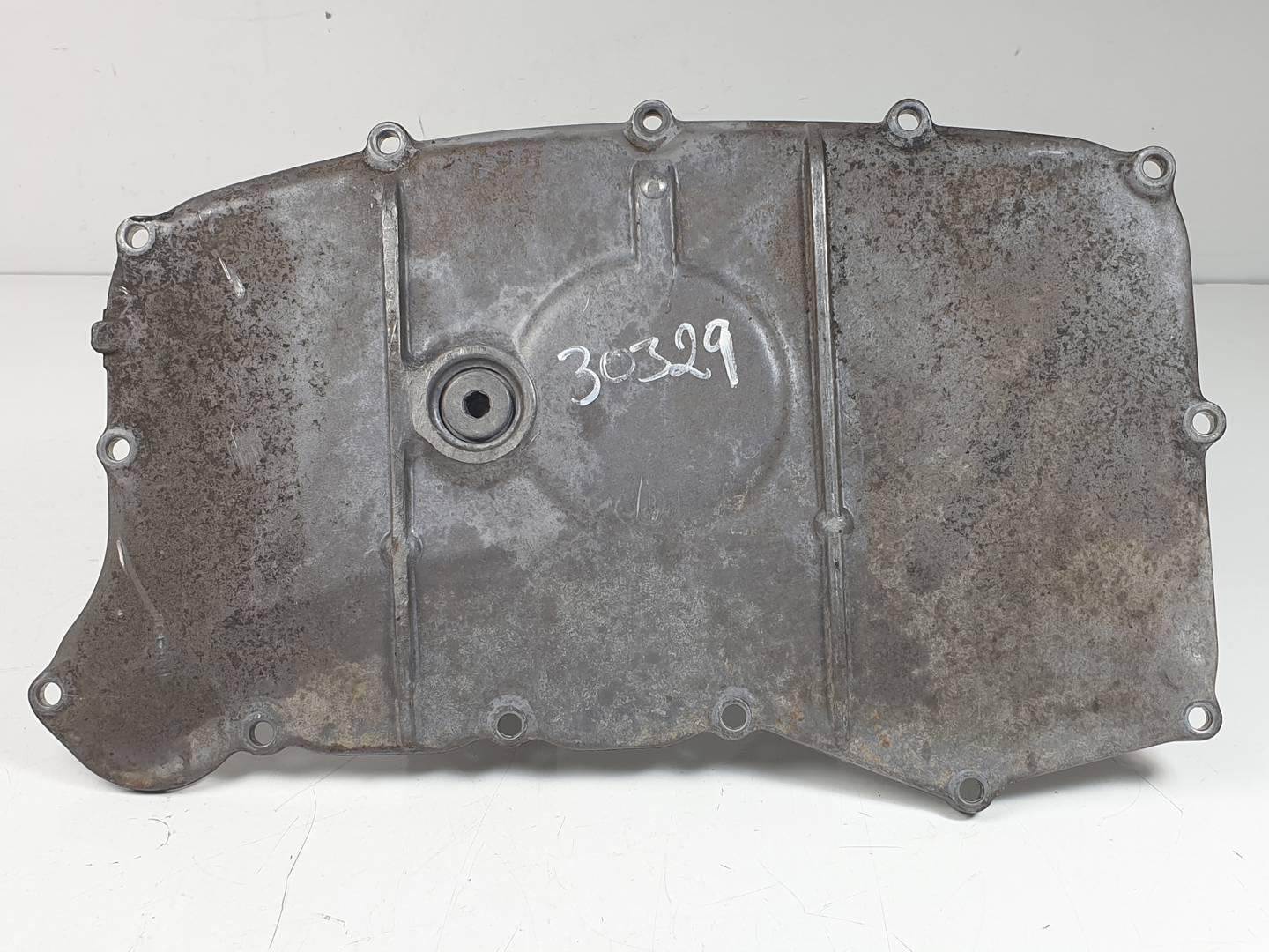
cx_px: 634
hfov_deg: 67.3
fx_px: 953
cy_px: 476
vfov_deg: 53.1
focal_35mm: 26
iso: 50
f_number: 2.4
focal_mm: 4.3
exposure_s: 1/106
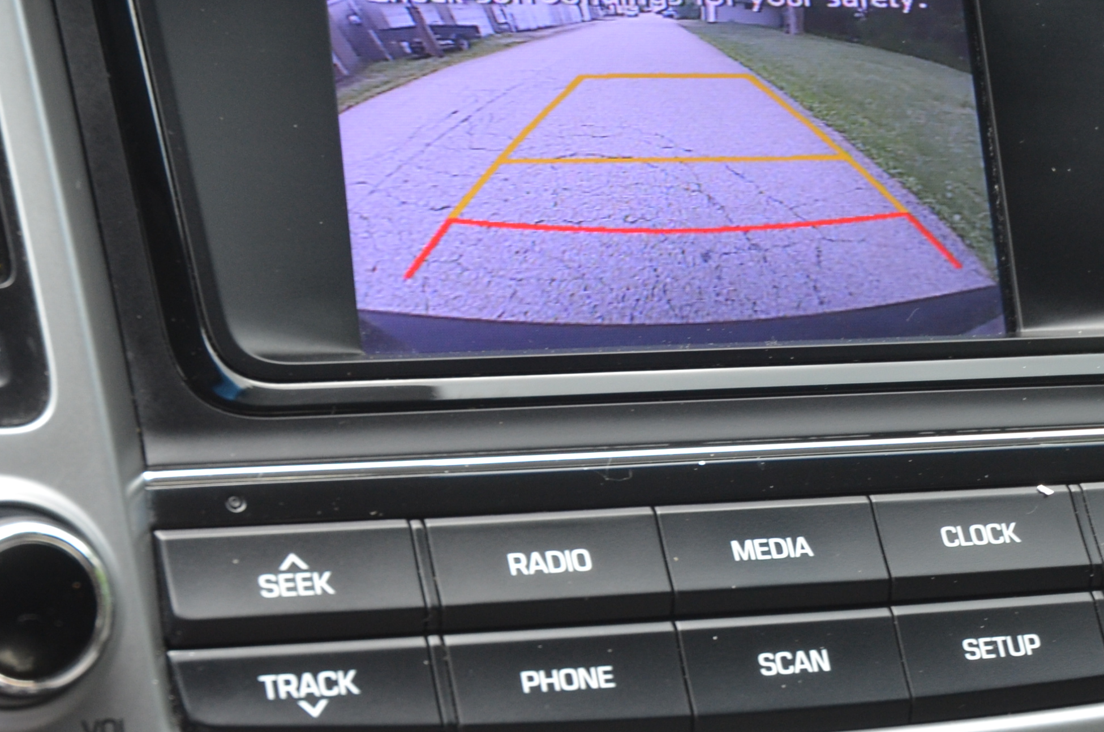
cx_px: 684
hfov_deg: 16.4
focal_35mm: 125
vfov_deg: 10.9
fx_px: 3826
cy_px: 290
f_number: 4.2
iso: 640
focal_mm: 44
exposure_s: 1/60
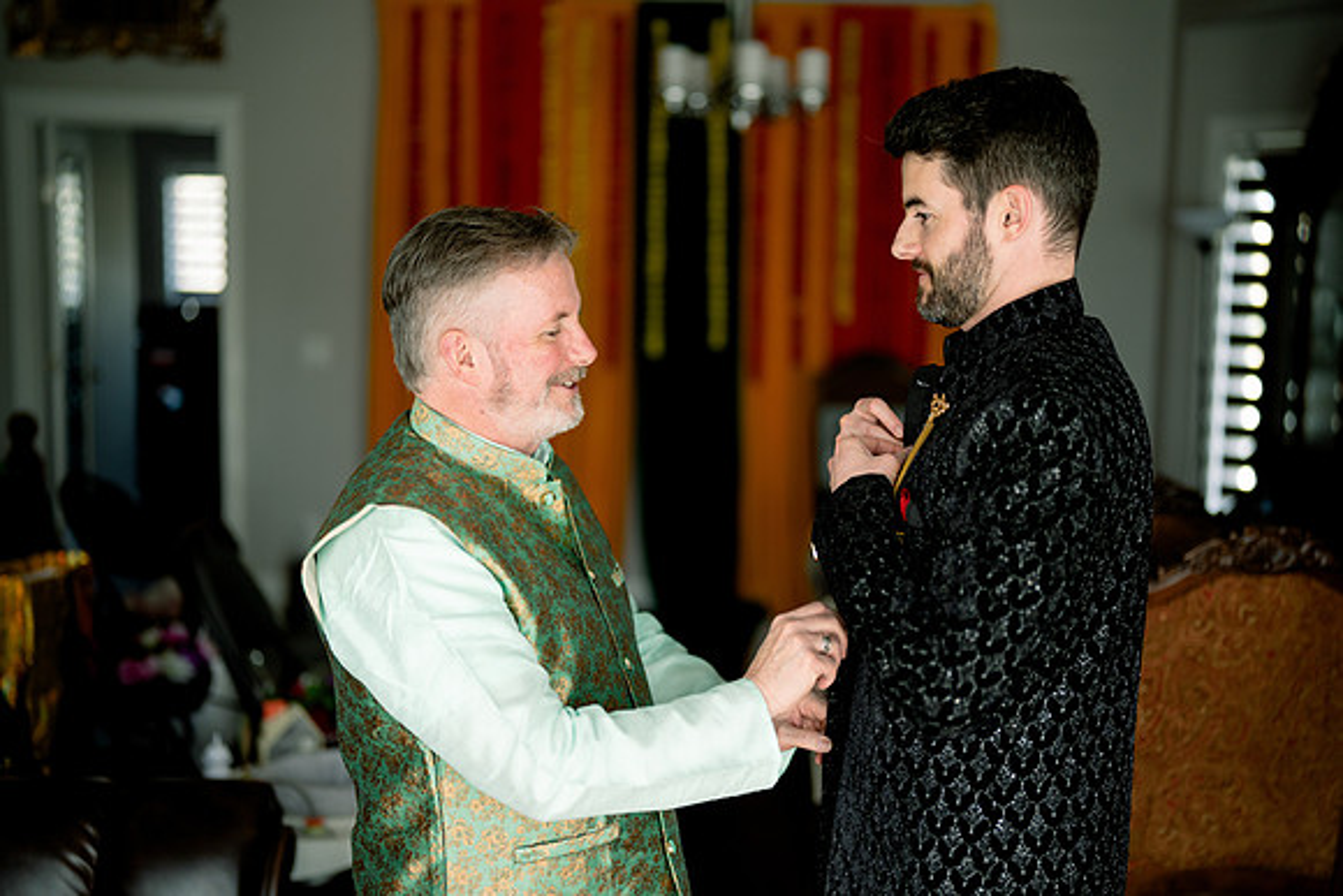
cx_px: 672
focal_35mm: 50
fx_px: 1866
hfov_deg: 39.6
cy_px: 448
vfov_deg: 27.0
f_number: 1.4
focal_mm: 50
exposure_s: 1/320
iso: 320
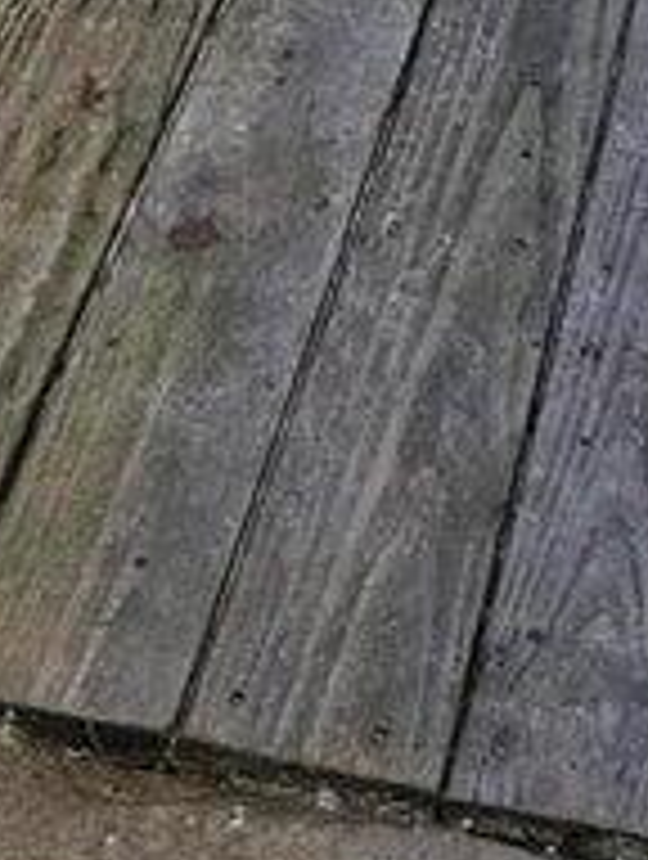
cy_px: -1315
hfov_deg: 12.0
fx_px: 3060
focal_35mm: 123
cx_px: 576
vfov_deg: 12.1
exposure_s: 1/251
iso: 16
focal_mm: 6.3
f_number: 1.7
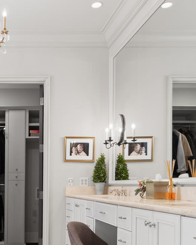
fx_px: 322
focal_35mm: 44
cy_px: 181
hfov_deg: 31.0
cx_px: -5
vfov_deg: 40.5
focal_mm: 11.3
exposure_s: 1/6
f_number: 2.8
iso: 100
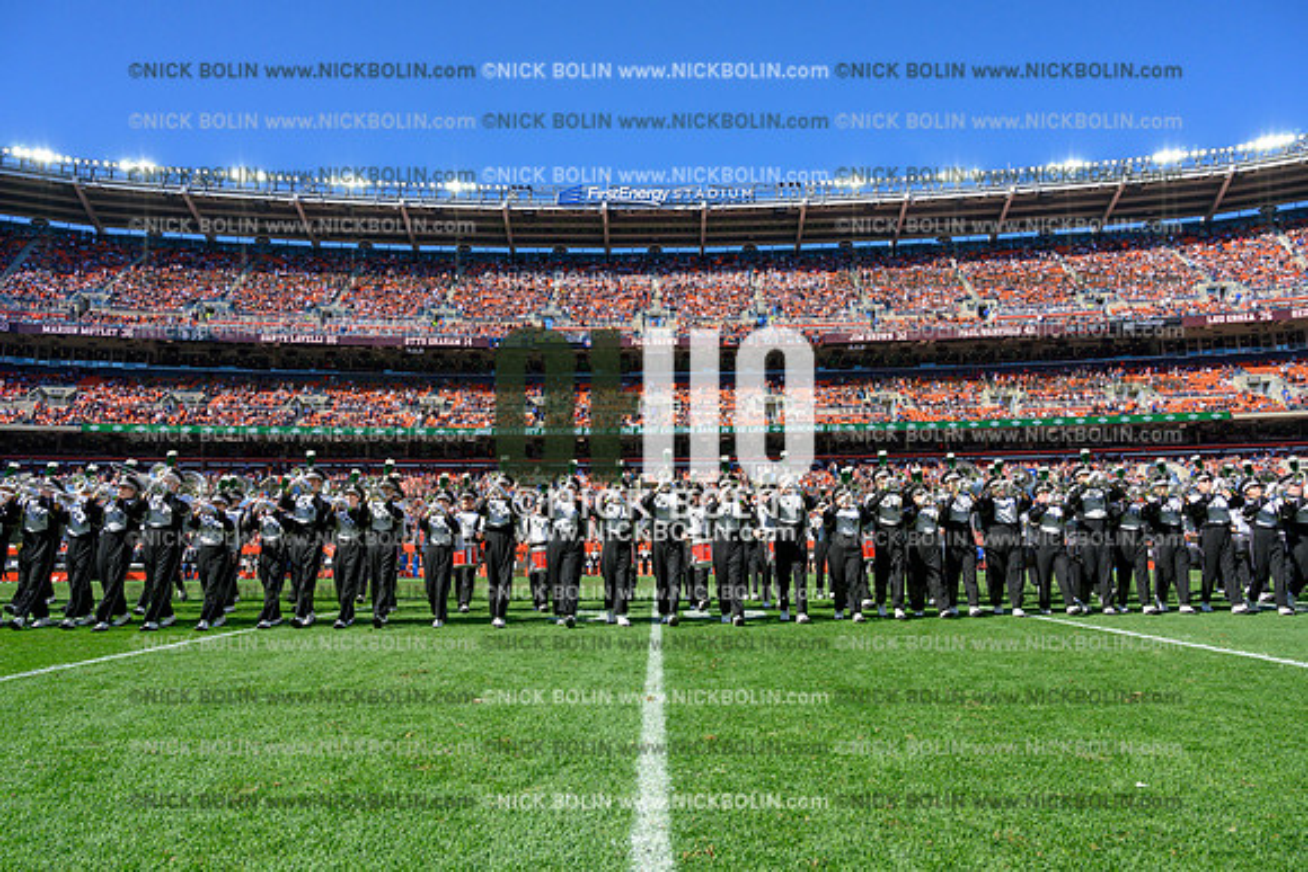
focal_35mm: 24
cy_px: 436
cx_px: 654
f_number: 8
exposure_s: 1/2500
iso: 1000
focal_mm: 24
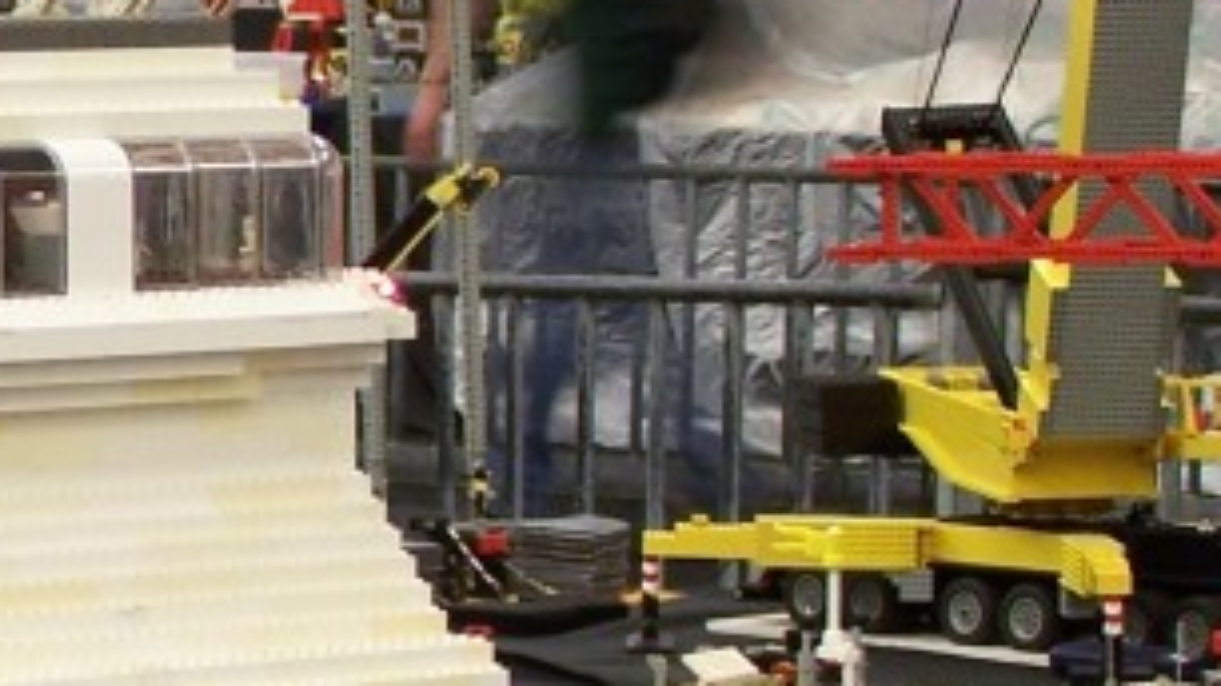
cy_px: 387
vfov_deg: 5.6
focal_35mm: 215
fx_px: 6960
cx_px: -694
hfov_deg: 9.7
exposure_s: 1/3
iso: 80
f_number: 3.1
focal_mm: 9.8
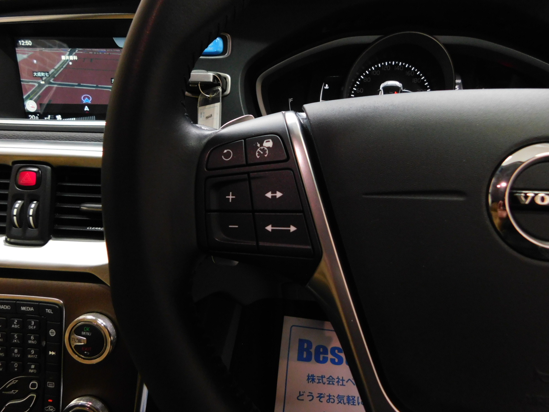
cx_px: 274
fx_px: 365
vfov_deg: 58.9
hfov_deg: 73.9
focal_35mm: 23
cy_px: 206
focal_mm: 4
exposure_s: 1/25
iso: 400
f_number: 3
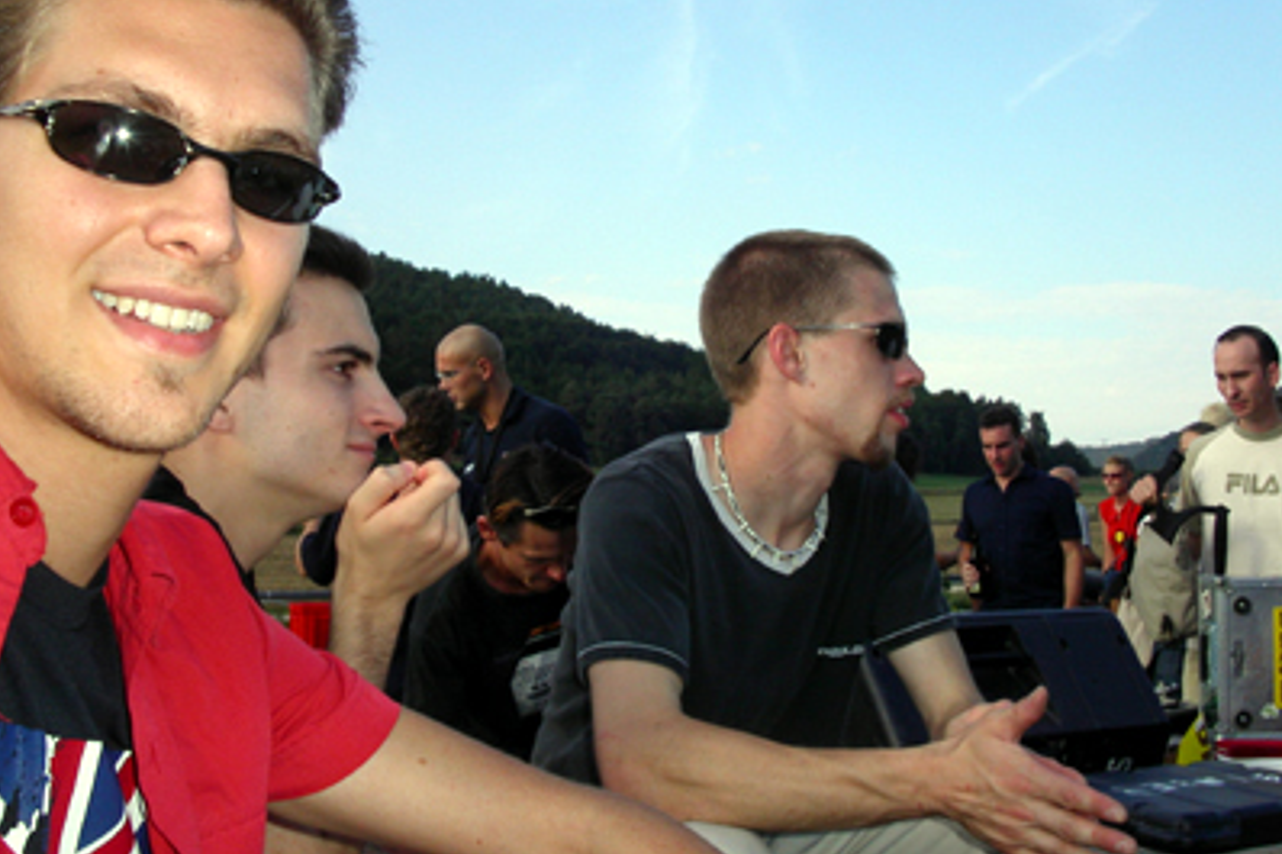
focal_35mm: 40
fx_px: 1424
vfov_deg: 33.3
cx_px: 643
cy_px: 374
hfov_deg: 48.5
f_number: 6.7
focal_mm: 7.8
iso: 100
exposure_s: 1/250
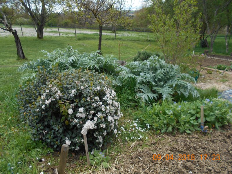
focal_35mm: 26
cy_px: 87
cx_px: 116
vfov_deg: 53.1
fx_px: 174
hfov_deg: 67.3
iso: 80
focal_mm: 4.6
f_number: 3.2
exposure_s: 1/200
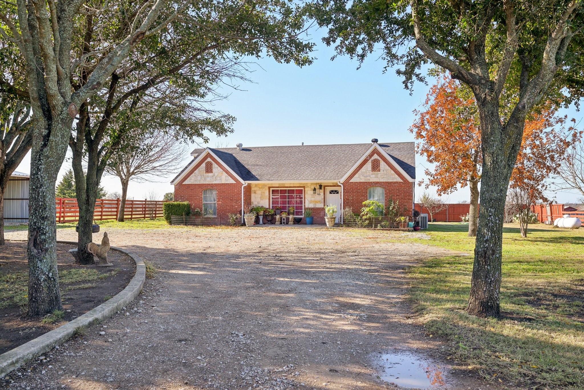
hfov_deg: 61.9
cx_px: 292
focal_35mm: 30
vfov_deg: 43.6
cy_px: 195
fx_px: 487
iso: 100
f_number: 8
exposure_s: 1/125
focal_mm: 30
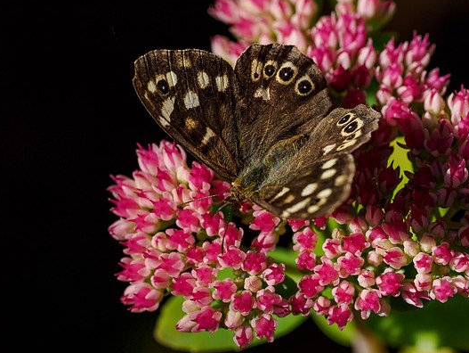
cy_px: 183
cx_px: 253
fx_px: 8962
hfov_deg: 3.0
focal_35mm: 661
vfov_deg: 2.3
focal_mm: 300
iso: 200
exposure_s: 1/2000
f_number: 5.6
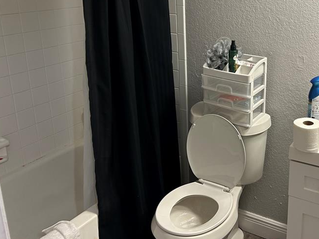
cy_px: 80
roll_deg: +0.4
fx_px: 378
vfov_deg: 34.8
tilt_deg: -16.8
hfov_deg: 44.8
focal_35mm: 41
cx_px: 223
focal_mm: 5.7
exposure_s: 1/60
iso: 125
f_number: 1.5
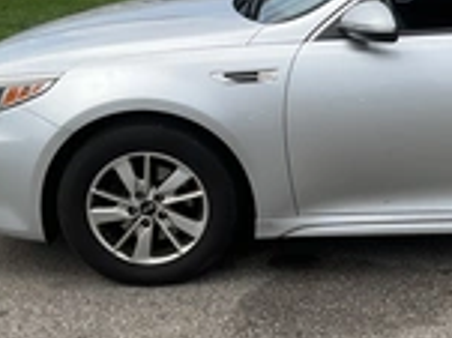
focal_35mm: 77
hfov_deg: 23.9
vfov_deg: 19.0
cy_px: 93
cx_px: 488
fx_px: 1005
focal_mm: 3
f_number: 1.8
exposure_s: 1/1912
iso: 25
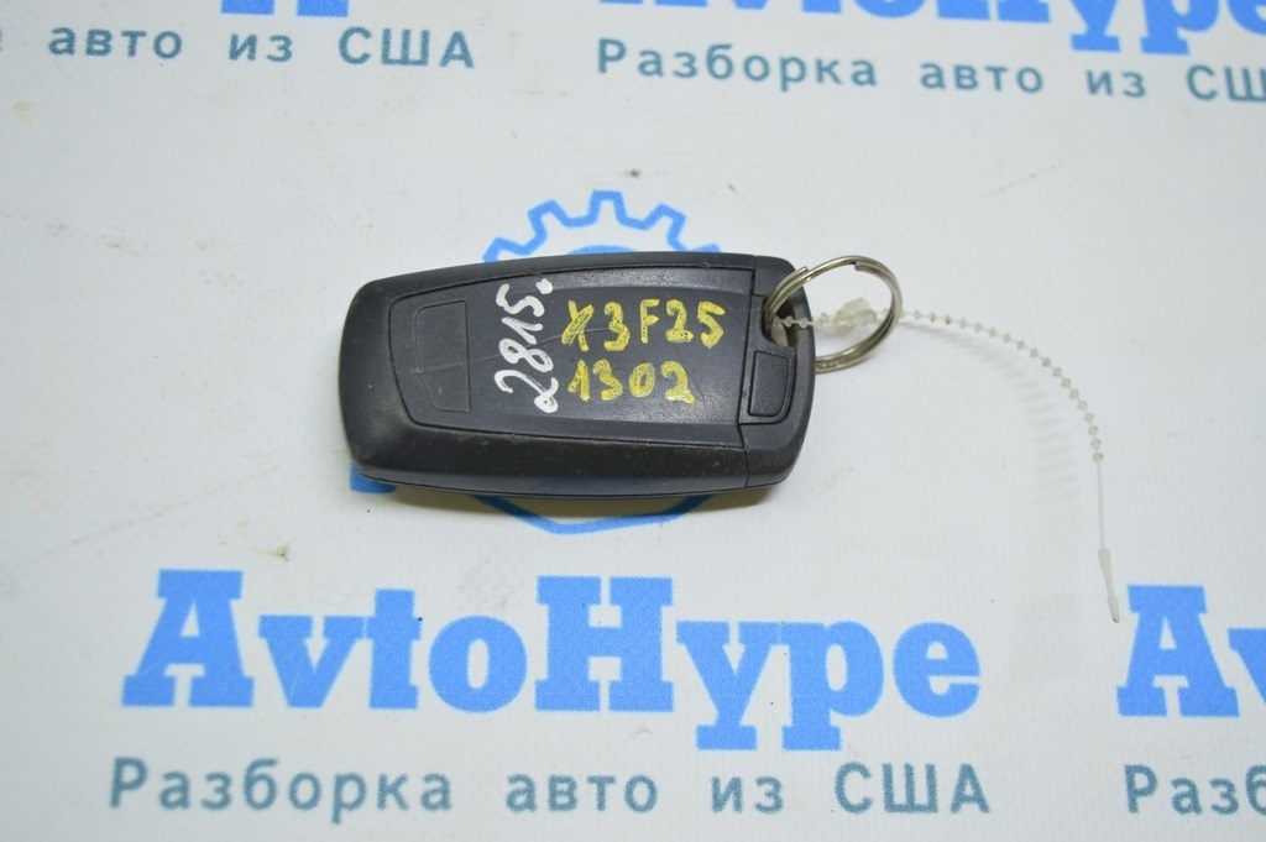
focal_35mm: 46
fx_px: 1634
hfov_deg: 42.4
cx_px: 633
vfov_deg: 28.9
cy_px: 421
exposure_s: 1/50
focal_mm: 31
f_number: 4.2
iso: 400
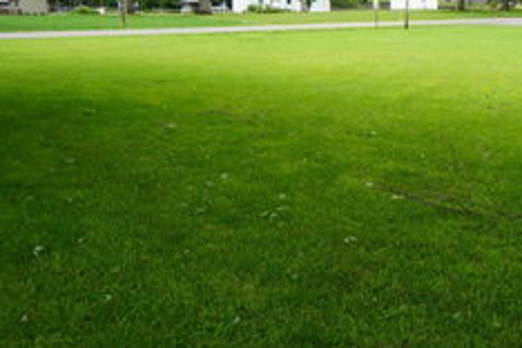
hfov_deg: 38.9
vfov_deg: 27.2
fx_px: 712
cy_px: 96
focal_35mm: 49
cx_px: 409
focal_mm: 15
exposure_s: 1/100
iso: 100
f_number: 6.3
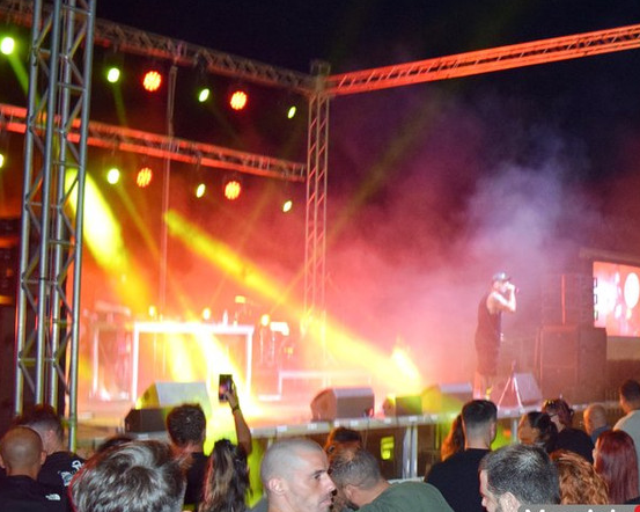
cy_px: 303
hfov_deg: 31.9
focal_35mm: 55
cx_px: 615
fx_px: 1041
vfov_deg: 27.5
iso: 1600
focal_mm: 18
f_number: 3.5
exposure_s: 1/60
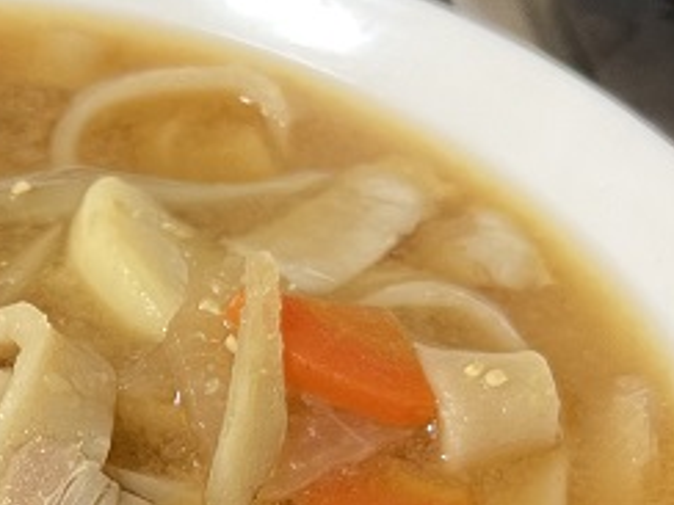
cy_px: 509
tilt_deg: -46.0
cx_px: -87
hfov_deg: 21.3
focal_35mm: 87
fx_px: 1694
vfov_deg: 16.6
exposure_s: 1/33
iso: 400
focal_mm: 5.7
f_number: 1.5
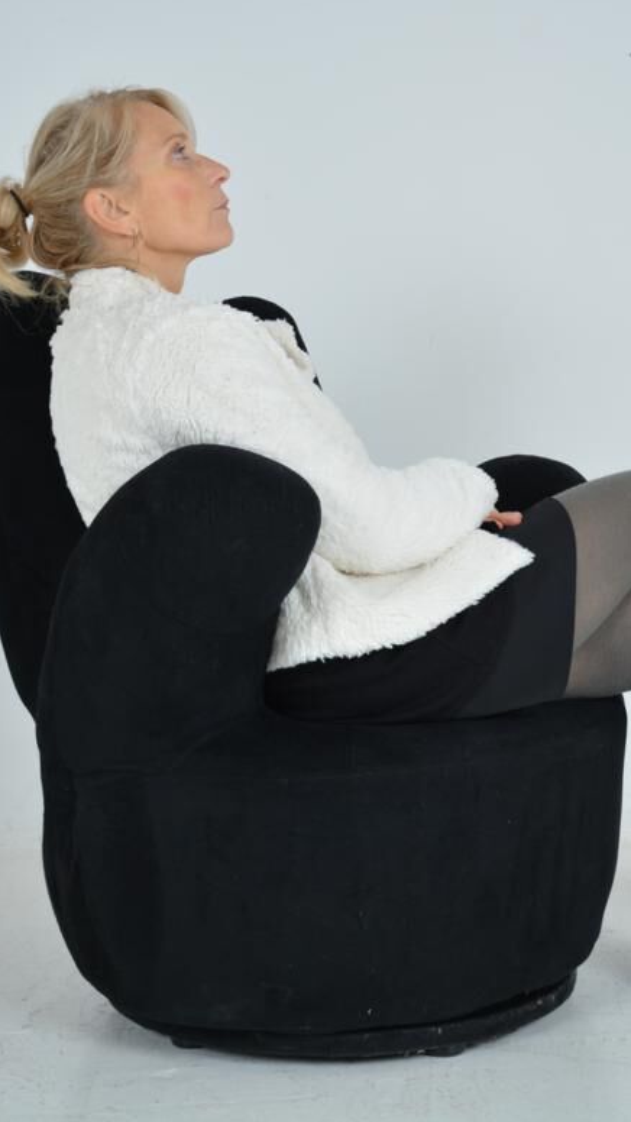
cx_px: 392
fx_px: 1809
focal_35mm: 61
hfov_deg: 19.8
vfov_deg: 34.5
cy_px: 547
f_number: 4.5
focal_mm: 25
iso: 160
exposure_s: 1/125
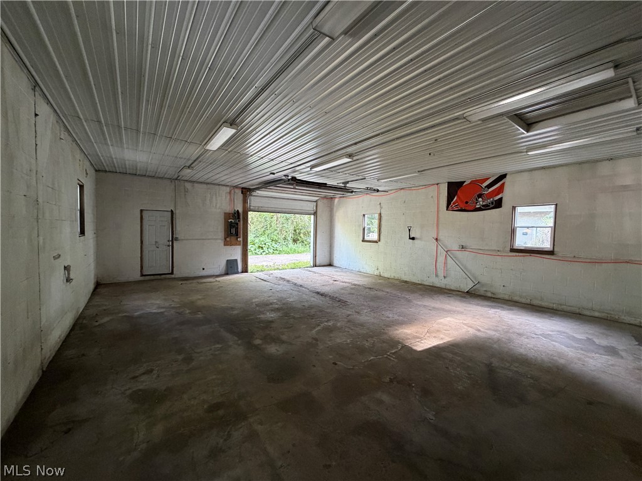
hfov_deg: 102.1
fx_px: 260
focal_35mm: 14
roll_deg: -1.3
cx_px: 321
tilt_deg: -2.1
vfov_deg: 85.7
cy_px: 240
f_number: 2.2
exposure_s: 1/93
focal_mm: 2.22
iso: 320
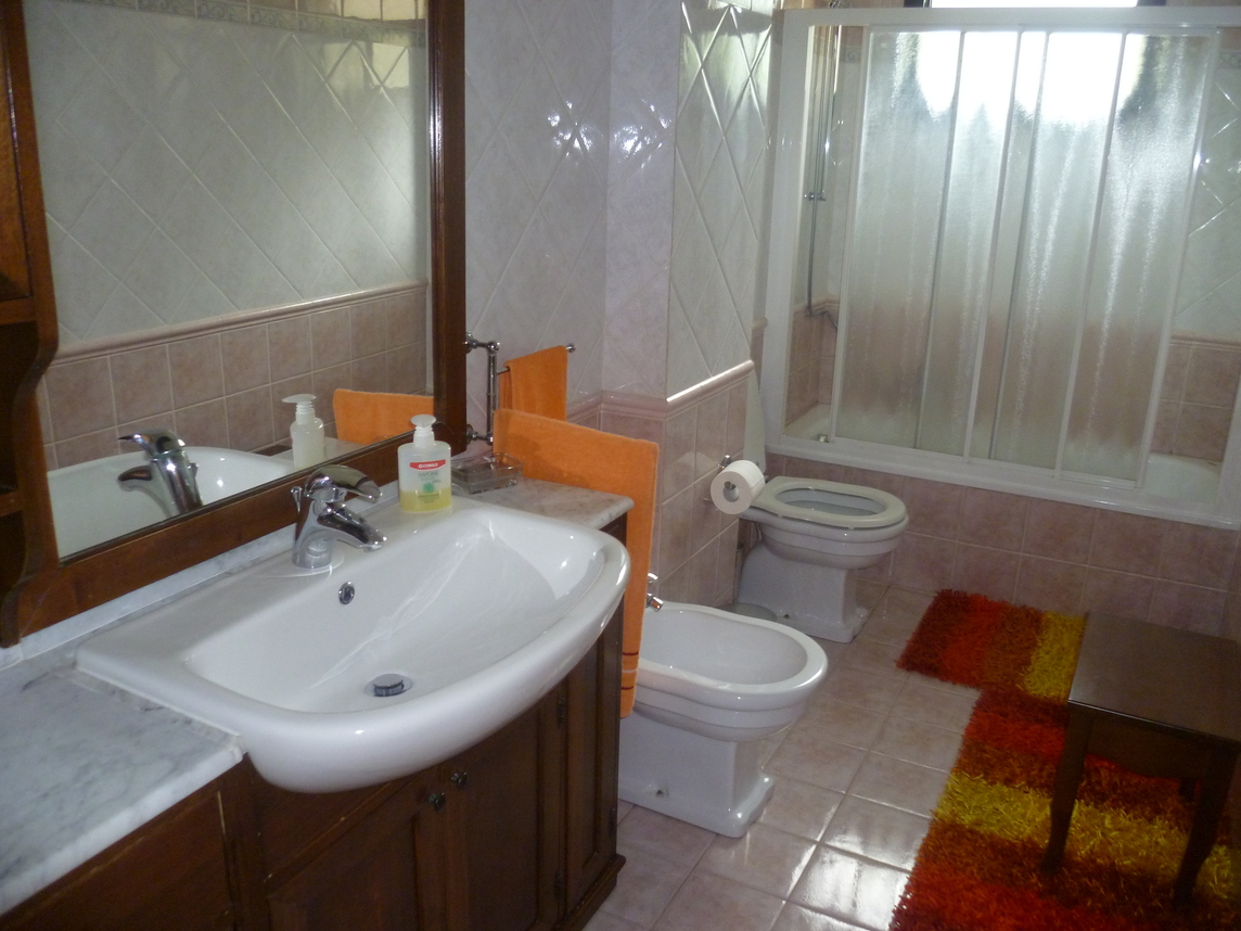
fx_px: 1004
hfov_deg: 63.4
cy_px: 466
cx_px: 620
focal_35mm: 28
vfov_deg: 49.7
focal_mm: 5
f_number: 2.8
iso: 250
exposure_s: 1/30
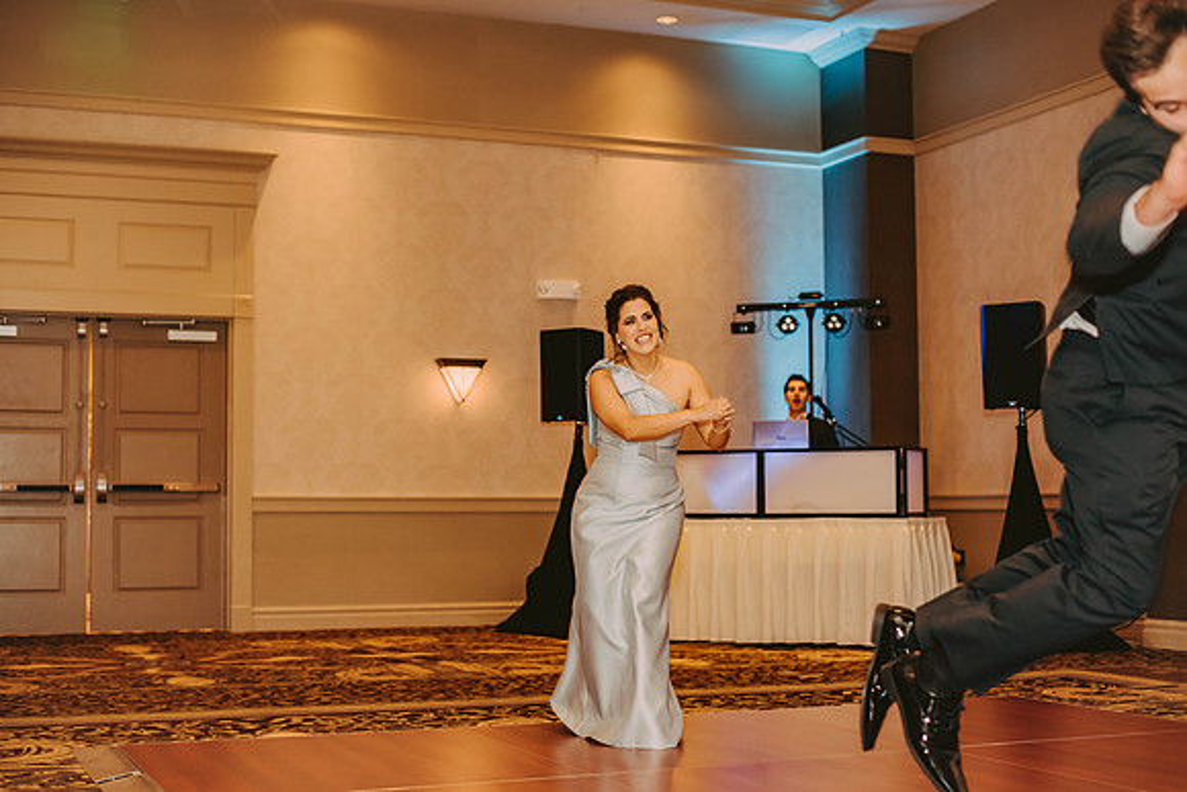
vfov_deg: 27.0
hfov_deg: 39.6
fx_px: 1649
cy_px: 396
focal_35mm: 50
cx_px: 594
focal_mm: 50
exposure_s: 1/125
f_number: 2.5
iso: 800
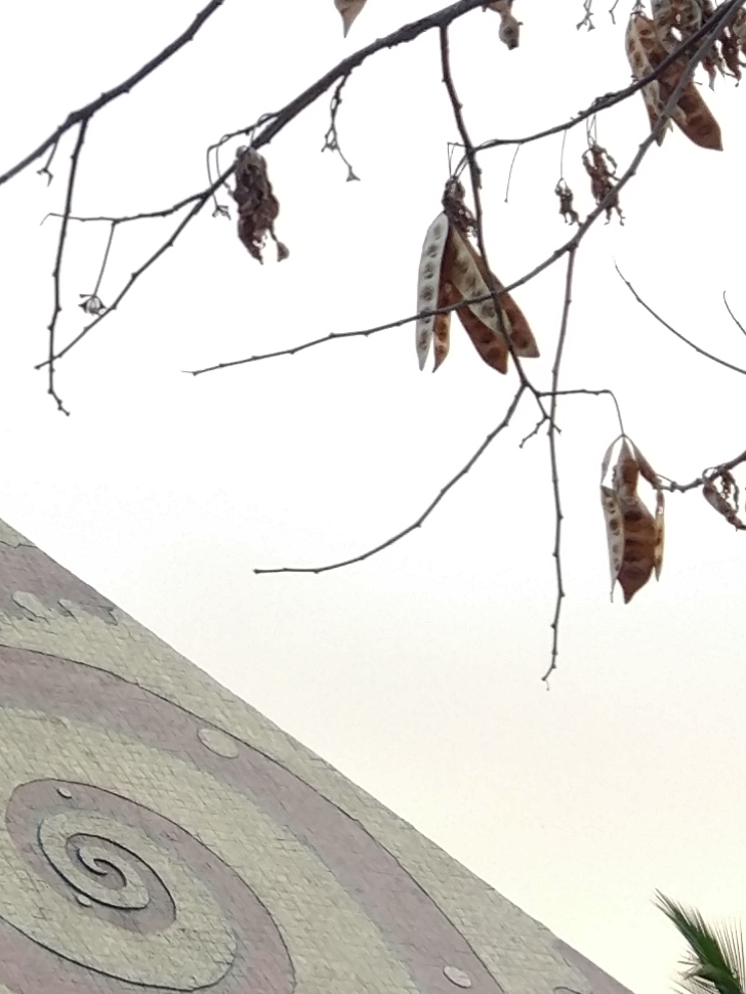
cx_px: -225
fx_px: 3820
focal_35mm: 133
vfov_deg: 14.7
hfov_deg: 10.9
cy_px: 179
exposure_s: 1/50
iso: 137
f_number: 2
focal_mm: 4.26
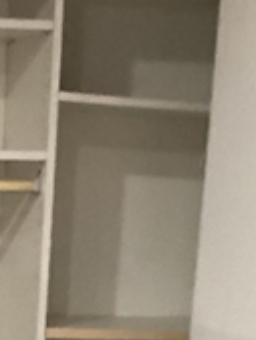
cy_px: 610
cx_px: -67
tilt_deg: -9.2
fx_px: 1389
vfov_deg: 12.7
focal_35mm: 141
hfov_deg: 10.3
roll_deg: -1.6
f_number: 2.4
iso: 320
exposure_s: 1/33
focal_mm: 3.3
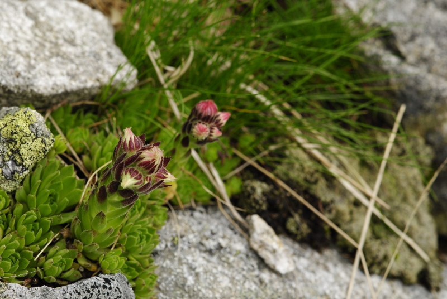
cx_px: 224
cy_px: 150
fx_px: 1585
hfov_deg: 16.0
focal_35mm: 128
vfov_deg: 10.8
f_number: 7.1
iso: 400
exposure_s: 1/200
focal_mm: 85
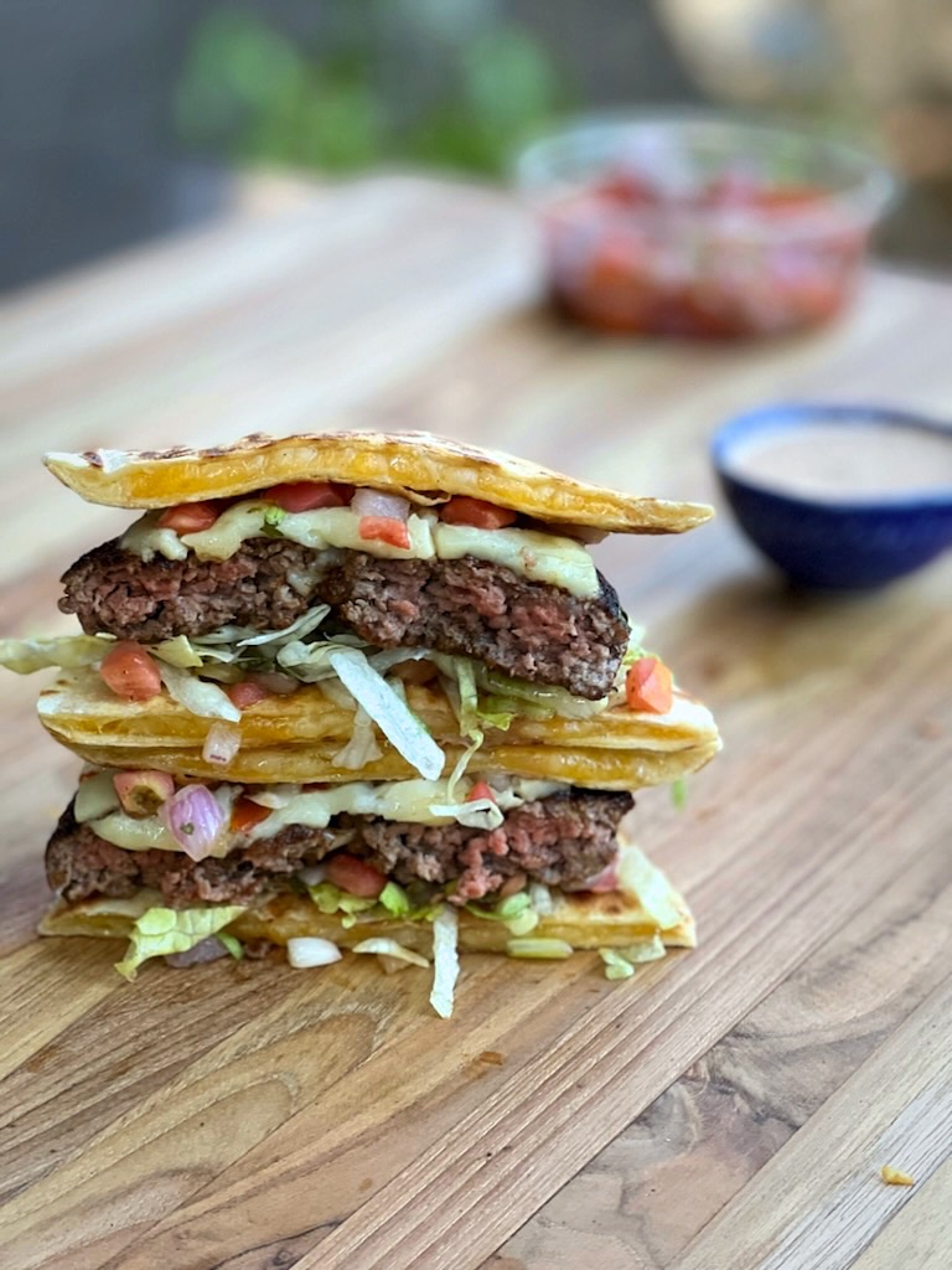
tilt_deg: -23.2
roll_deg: +0.0
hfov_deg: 19.1
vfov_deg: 25.3
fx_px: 2824
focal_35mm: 77
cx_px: 476
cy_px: 635
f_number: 2.8
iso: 250
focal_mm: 9
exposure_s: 1/115
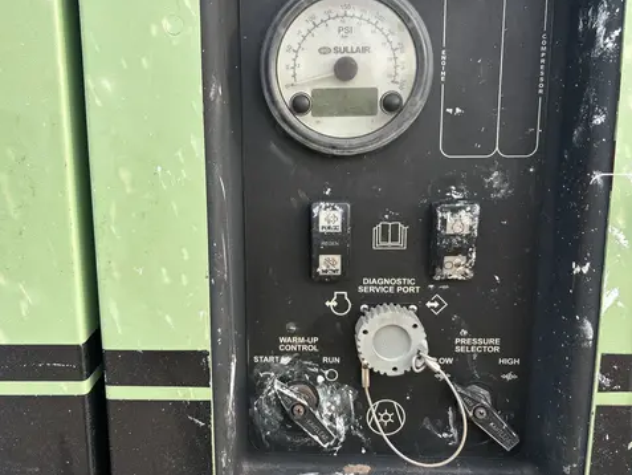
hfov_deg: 59.7
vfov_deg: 46.7
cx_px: 274
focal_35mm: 30
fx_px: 548
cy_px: 210
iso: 40
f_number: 1.6
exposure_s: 1/179
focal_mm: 5.96
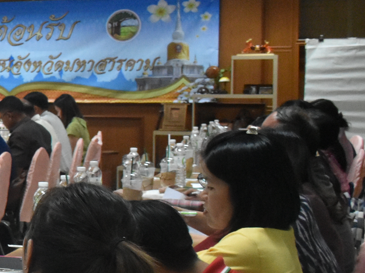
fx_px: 1065
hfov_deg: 16.7
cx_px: -259
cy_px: 137
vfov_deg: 14.6
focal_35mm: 101
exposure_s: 1/200
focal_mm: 20
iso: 2500
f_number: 7.1
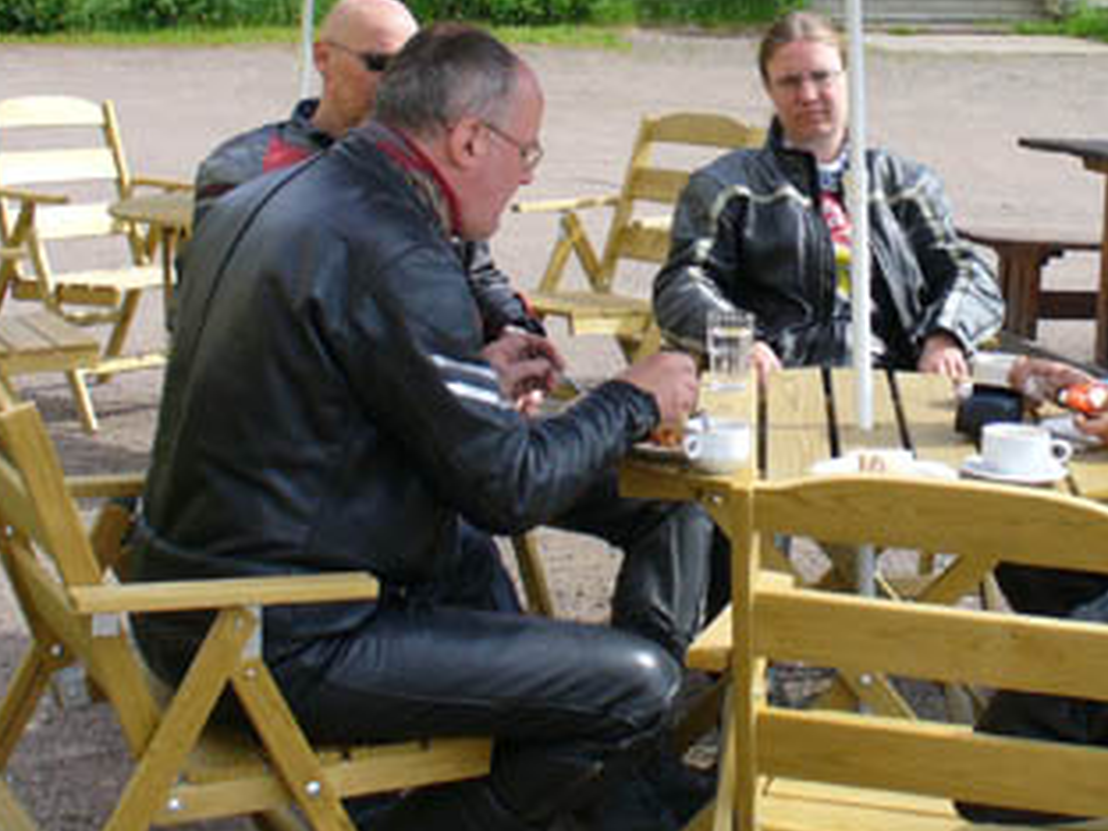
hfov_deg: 25.4
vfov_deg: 19.3
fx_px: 2433
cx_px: 831
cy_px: 241
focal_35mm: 76
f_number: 5.6
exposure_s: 1/160
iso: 80
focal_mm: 6.1
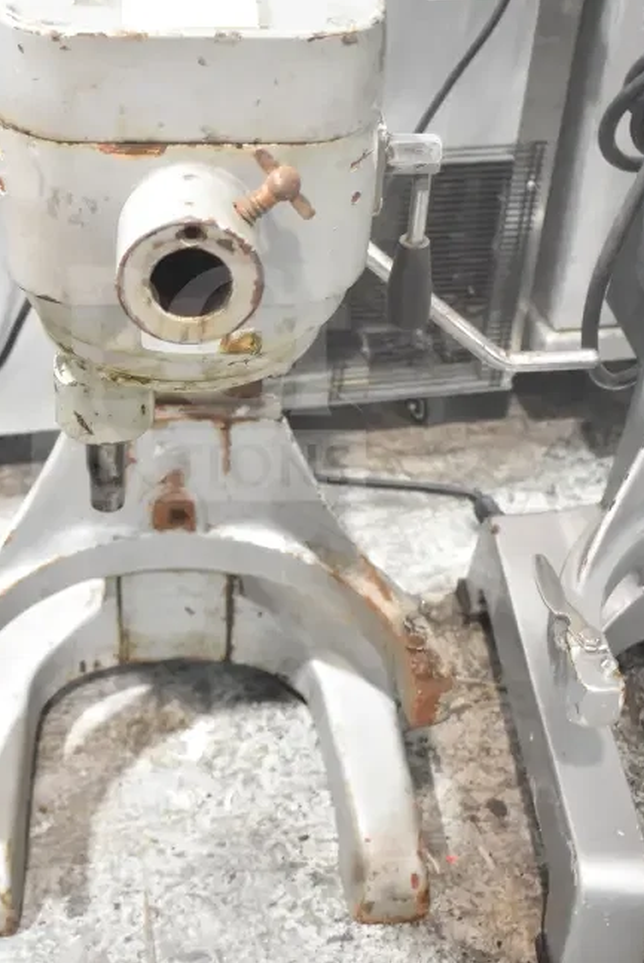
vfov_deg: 36.1
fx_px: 1473
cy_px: 382
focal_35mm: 55
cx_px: 198
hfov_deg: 24.5
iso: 1600
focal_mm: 26
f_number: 4
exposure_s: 1/50
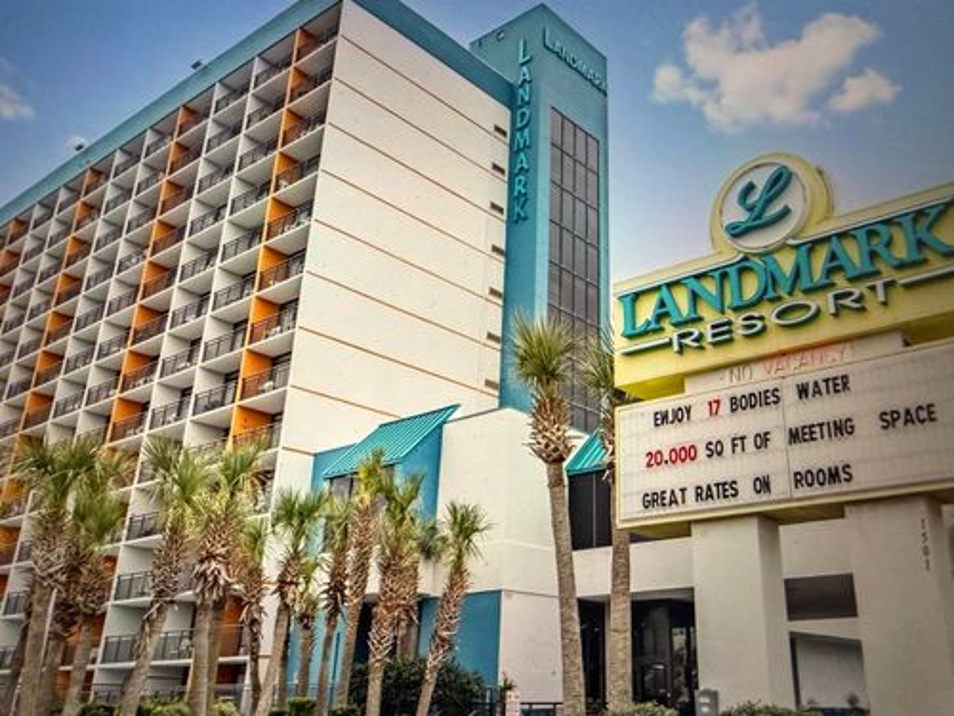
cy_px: 358
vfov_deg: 56.8
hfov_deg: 71.6
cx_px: 477
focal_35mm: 24
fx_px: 661
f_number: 2.2
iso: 400
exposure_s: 1/60
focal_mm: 2.22
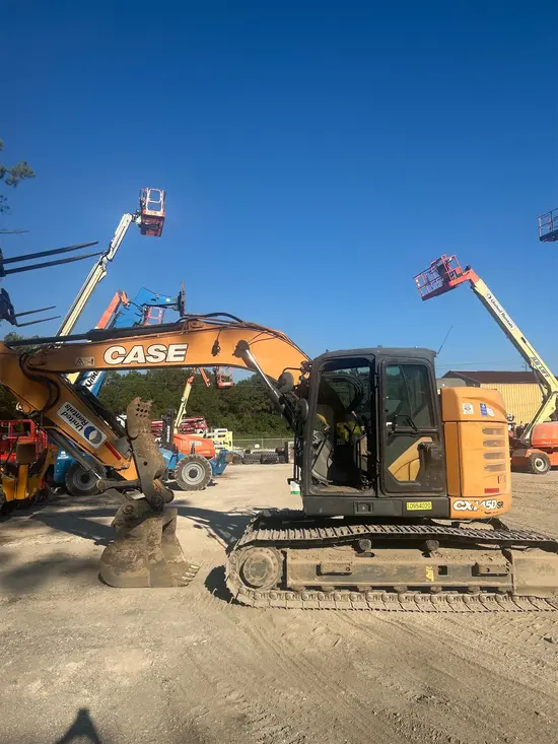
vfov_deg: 67.3
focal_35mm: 26
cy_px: 372
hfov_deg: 53.1
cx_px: 279
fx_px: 559
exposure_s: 1/3831
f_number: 1.5
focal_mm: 5.7
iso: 50
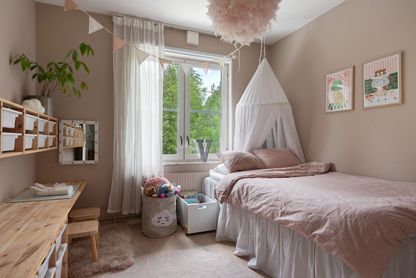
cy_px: 139
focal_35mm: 20
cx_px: 208
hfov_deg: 84.0
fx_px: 231
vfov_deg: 62.0
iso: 400
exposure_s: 1/60
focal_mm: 20
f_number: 8
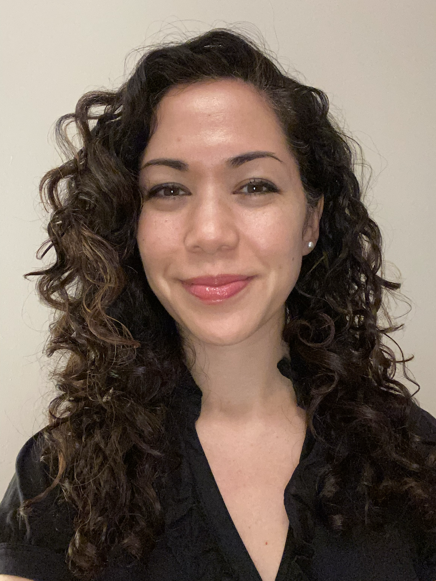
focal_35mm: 30
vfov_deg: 60.0
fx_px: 504
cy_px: 290
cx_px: 218
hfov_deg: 46.8
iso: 500
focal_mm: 2.71
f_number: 2.2
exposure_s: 1/34
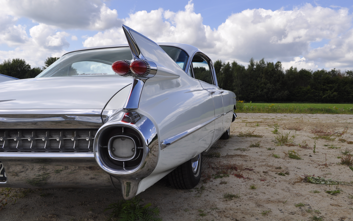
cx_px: 176
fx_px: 327
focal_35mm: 34
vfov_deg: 37.3
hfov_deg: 56.7
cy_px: 104
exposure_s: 1/400
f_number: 10
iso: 200
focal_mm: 22
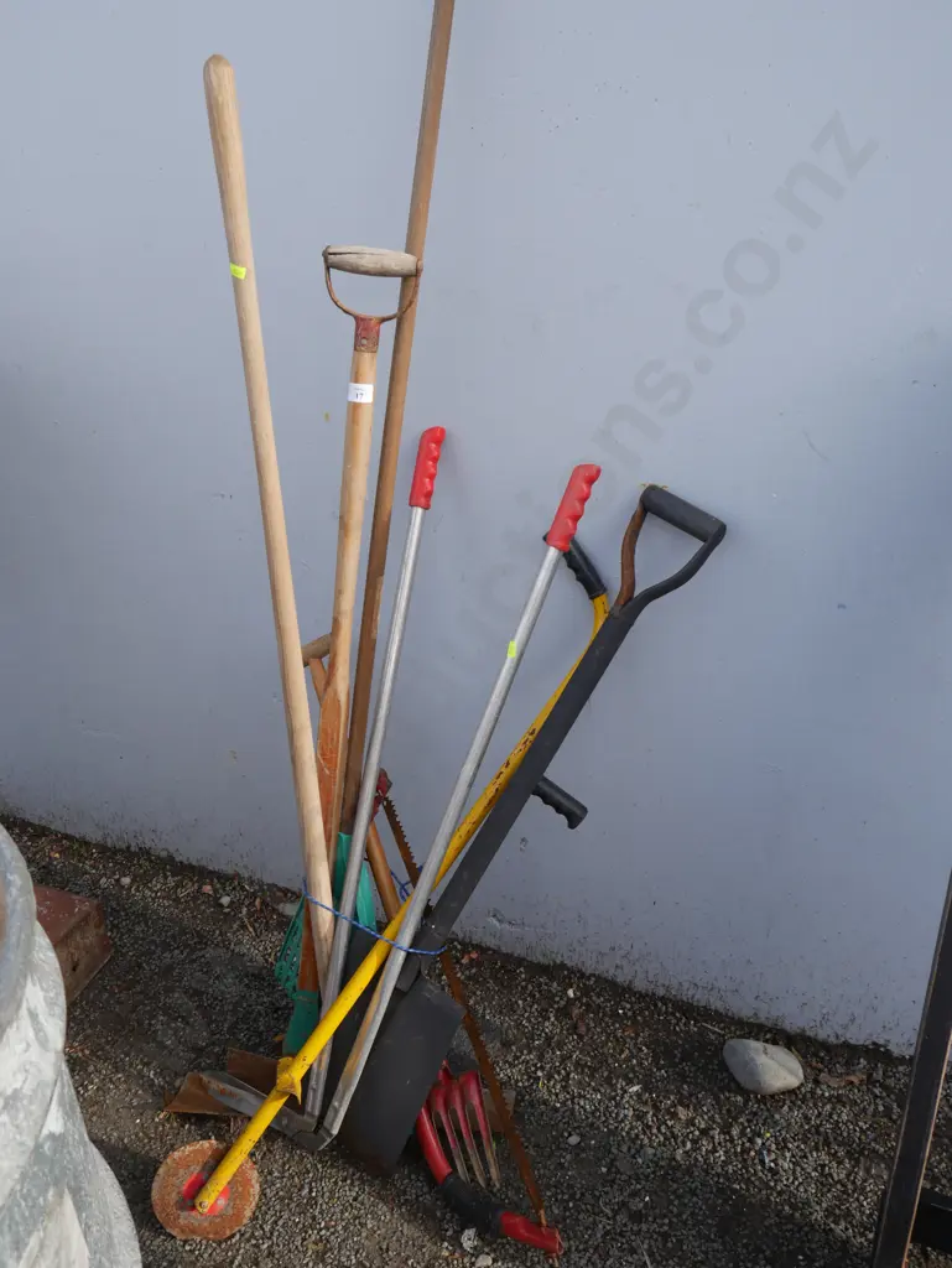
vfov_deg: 56.8
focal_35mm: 32
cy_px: 634
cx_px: 476
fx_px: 1172
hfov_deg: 44.2
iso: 200
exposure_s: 1/200
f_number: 5.6
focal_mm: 16
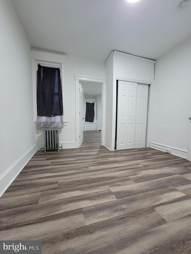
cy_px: 127
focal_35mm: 13
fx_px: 96
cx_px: 96
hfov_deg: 89.9
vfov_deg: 106.2
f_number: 2.2
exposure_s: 1/40
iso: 400
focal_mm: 2.2
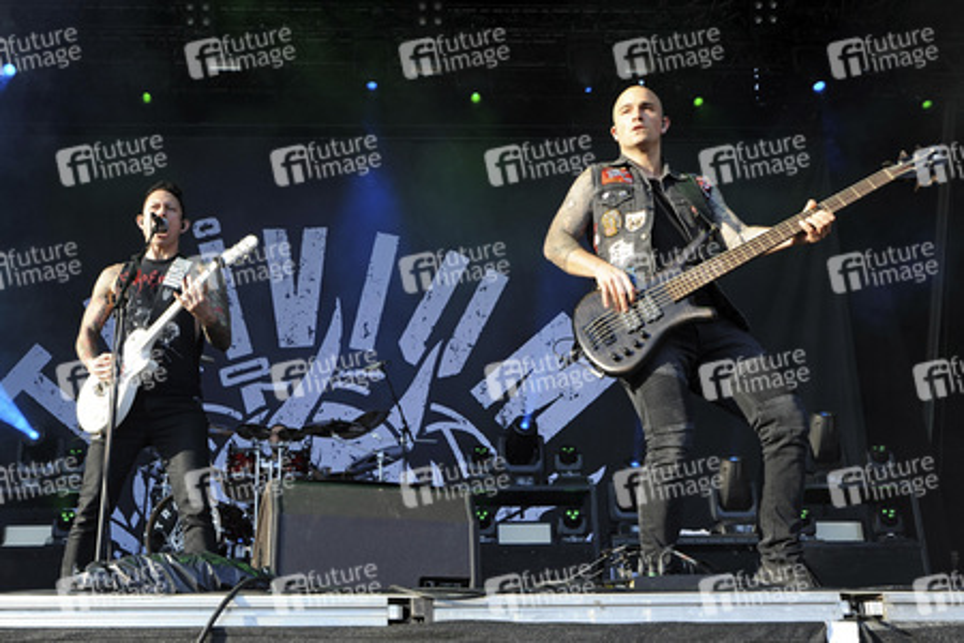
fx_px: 857
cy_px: 322
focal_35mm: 32
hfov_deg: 58.7
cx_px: 482
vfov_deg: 41.1
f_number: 8
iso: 400
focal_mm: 32
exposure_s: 1/200
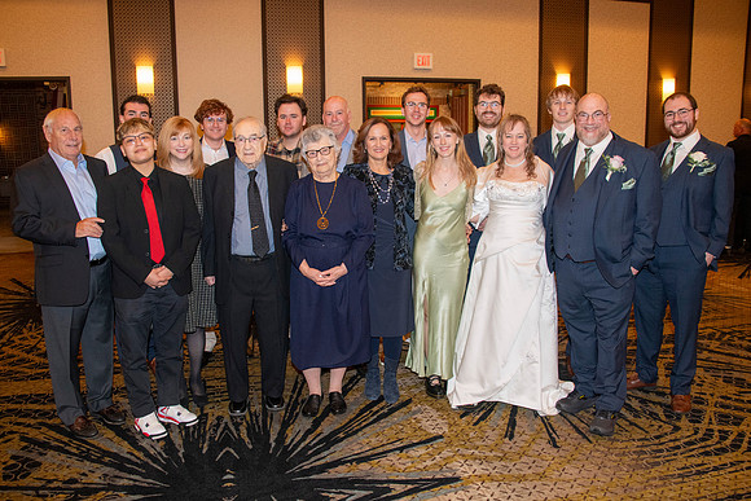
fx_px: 598
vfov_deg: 45.5
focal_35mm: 29
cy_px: 250
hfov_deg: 64.3
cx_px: 367
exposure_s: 1/60
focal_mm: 28
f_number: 5.6
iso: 2000
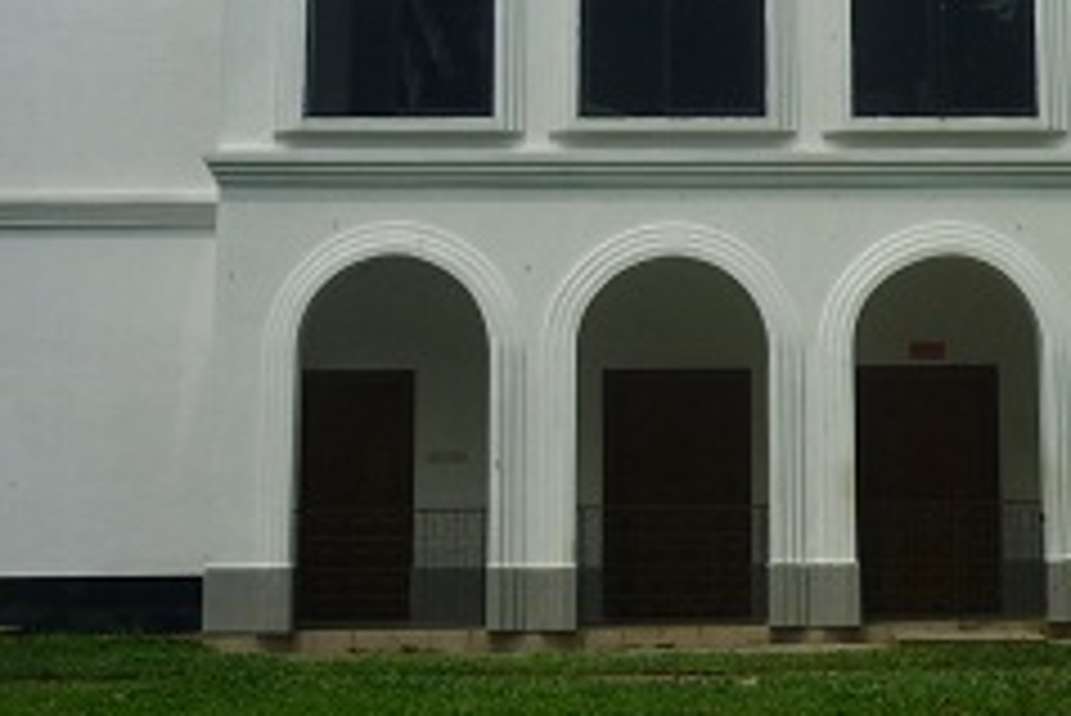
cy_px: 65
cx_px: 796
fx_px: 2143
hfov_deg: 27.7
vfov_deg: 18.6
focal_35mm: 72
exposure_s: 1/250
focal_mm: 5.5
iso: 80
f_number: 8
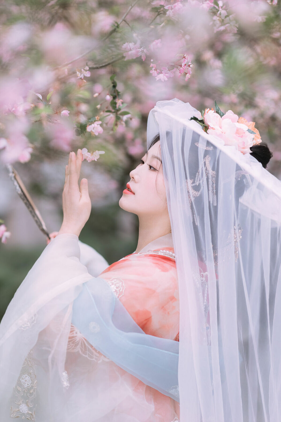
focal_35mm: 85
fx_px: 995
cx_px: 140
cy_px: 211
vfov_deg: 23.9
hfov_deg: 16.1
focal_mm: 85
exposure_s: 1/320
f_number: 2
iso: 160
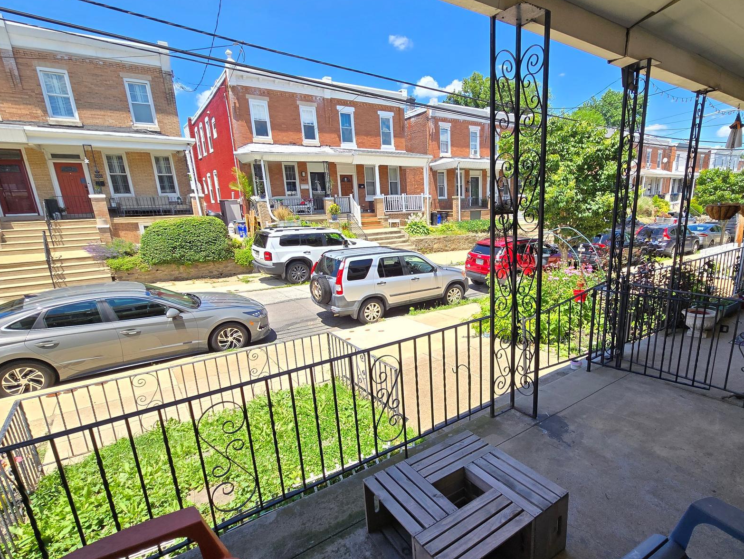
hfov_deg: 90.2
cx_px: 436
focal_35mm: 17
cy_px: 321
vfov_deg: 74.3
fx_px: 365
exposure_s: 1/965
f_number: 2.2
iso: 50
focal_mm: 2.2
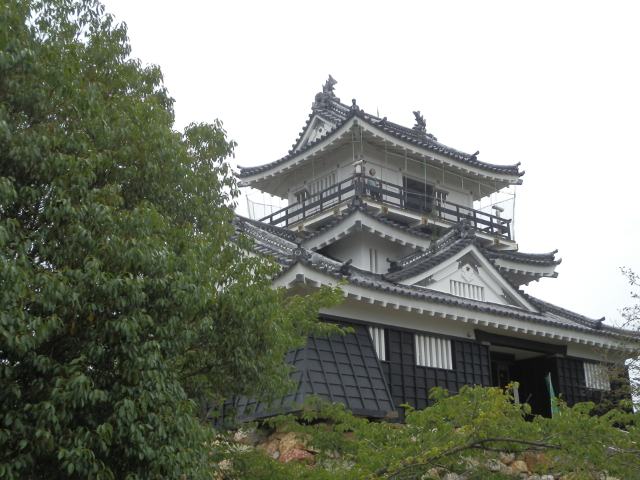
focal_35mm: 46
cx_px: 320
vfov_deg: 31.5
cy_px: 240
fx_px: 850
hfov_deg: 41.2
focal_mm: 8.3
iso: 80
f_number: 4.2
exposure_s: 1/500
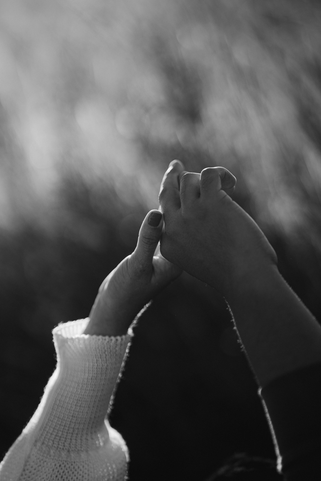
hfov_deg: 16.1
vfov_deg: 23.9
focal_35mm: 85
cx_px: 160
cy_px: 240
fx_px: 1137
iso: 50
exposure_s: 1/2000
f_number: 1.4
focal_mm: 85
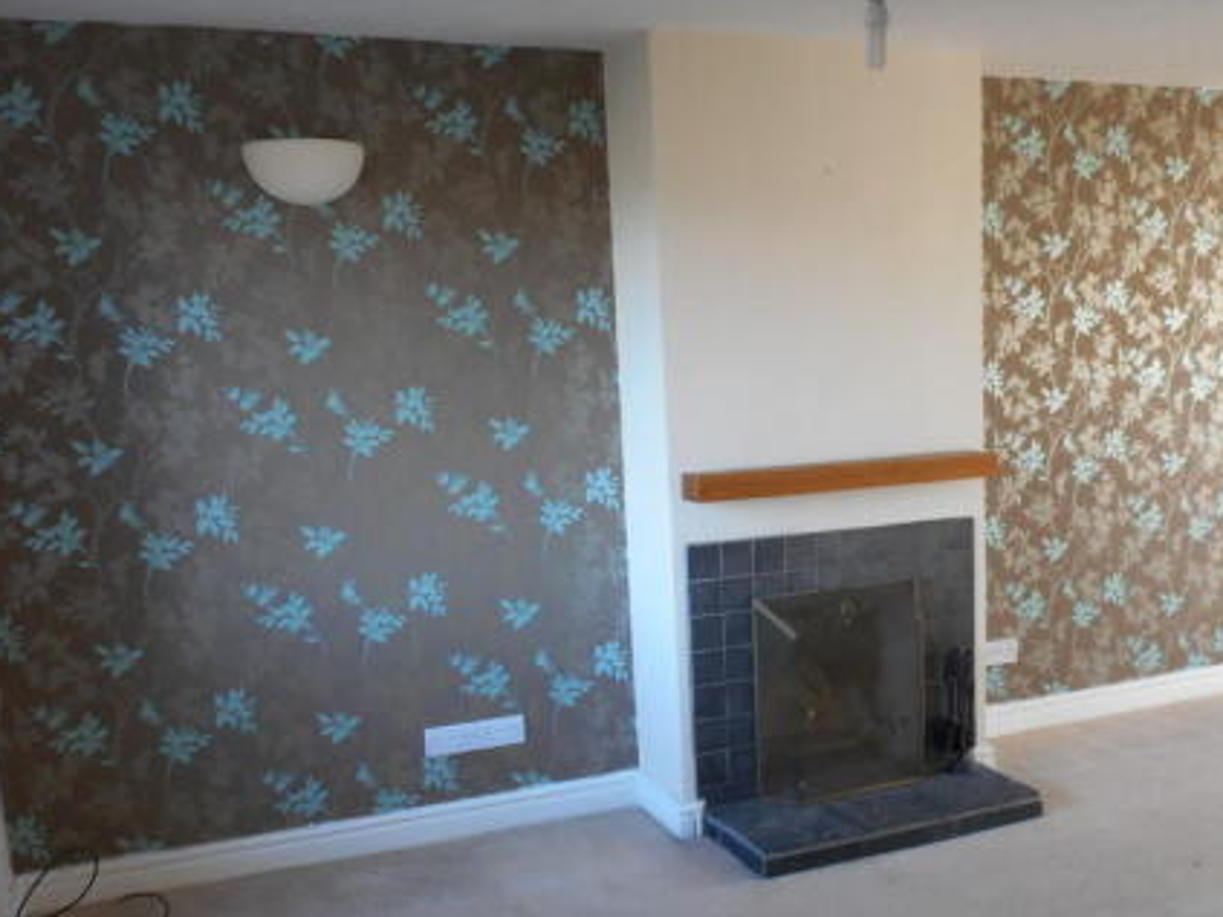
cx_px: 805
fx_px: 1413
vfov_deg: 35.8
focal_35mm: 40
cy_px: 557
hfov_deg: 46.2
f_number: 4
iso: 220
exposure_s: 1/30
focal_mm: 5.2
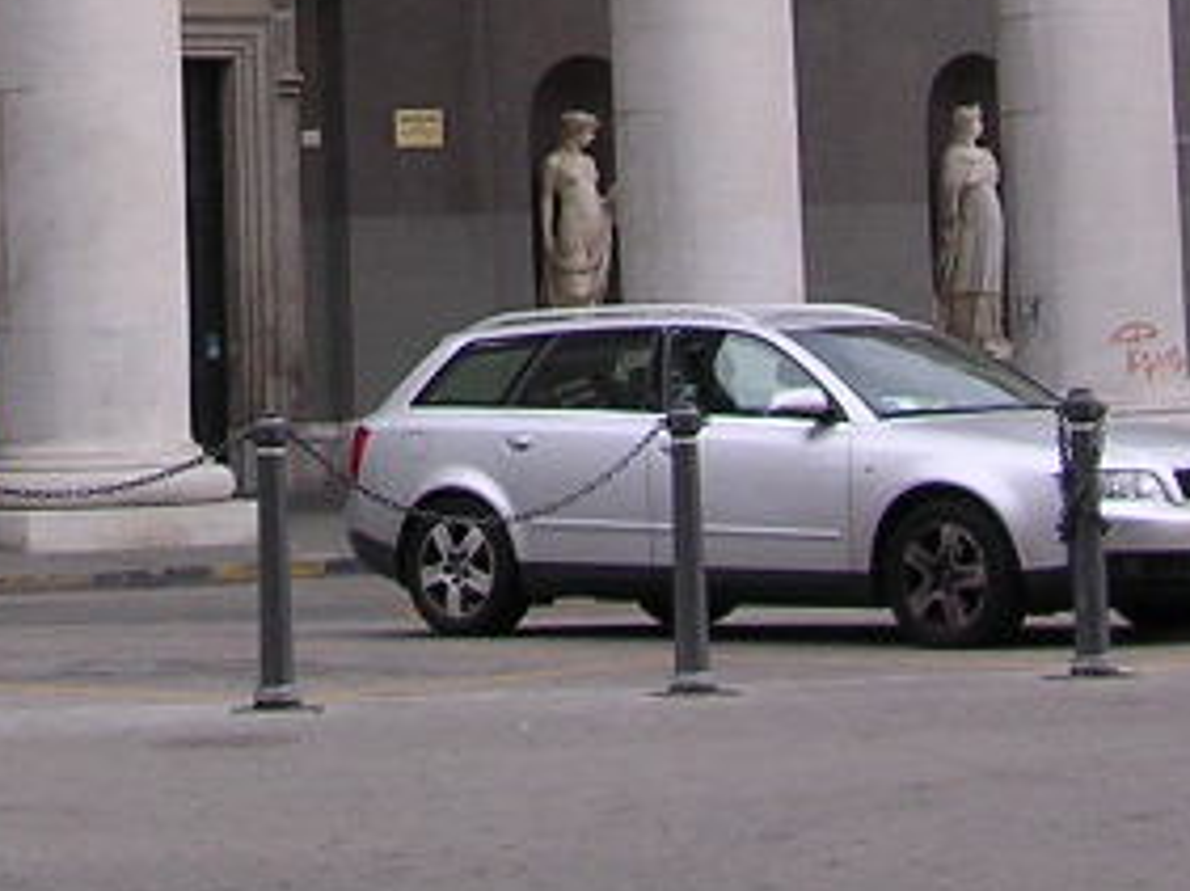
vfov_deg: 10.2
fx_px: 4740
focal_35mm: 138
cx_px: -114
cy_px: -608
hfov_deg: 14.0
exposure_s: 1/360
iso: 100
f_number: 2.8
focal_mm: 5.8
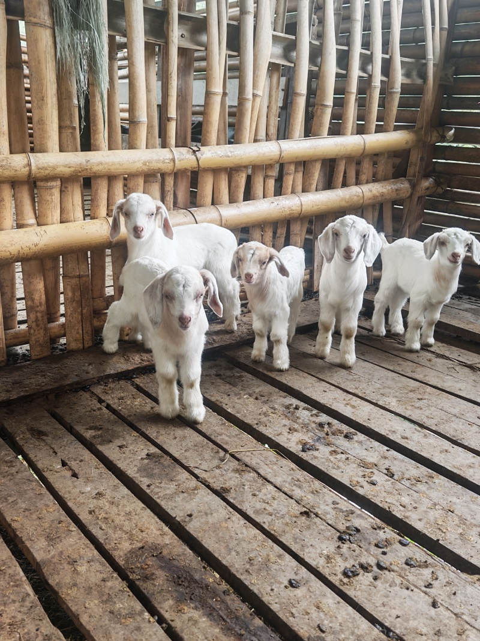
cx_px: 240
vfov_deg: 55.4
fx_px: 610
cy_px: 320
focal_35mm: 33
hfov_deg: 42.9
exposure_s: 1/380
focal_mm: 6.67
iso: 800
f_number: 1.9
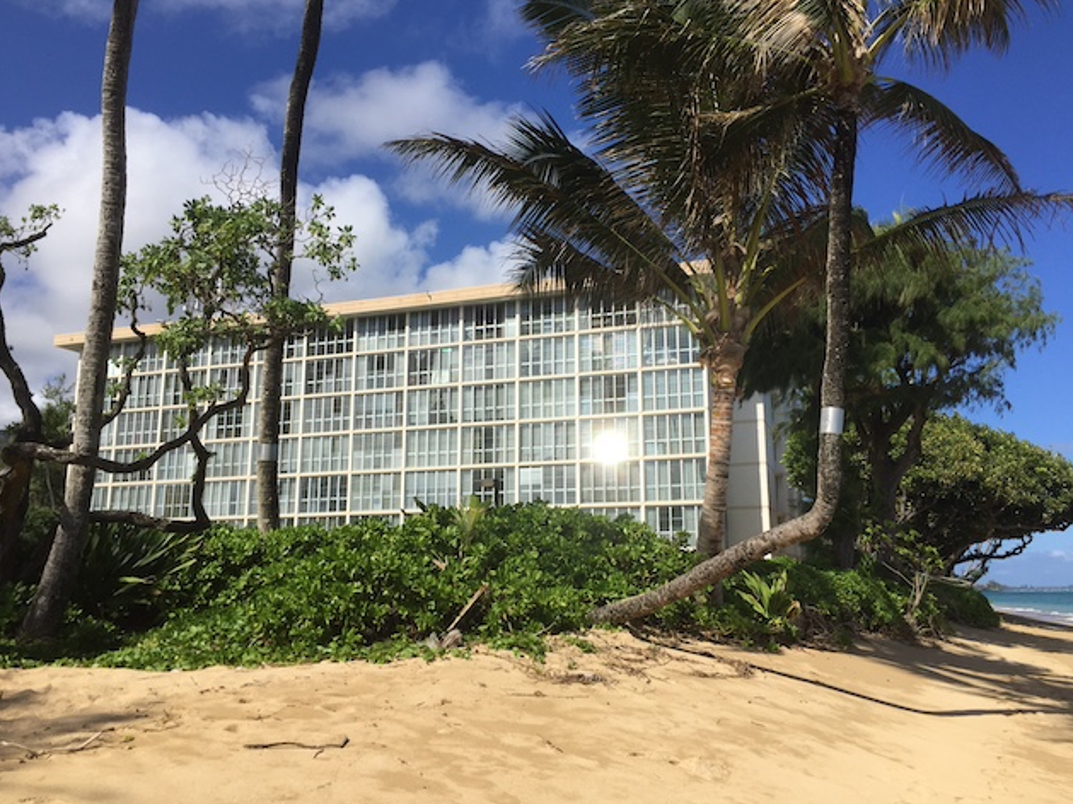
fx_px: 929
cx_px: 539
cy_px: 396
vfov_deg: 46.8
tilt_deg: +10.6
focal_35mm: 30
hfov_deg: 60.0
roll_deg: -0.7
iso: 32
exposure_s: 1/2825
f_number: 2.2
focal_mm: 4.15
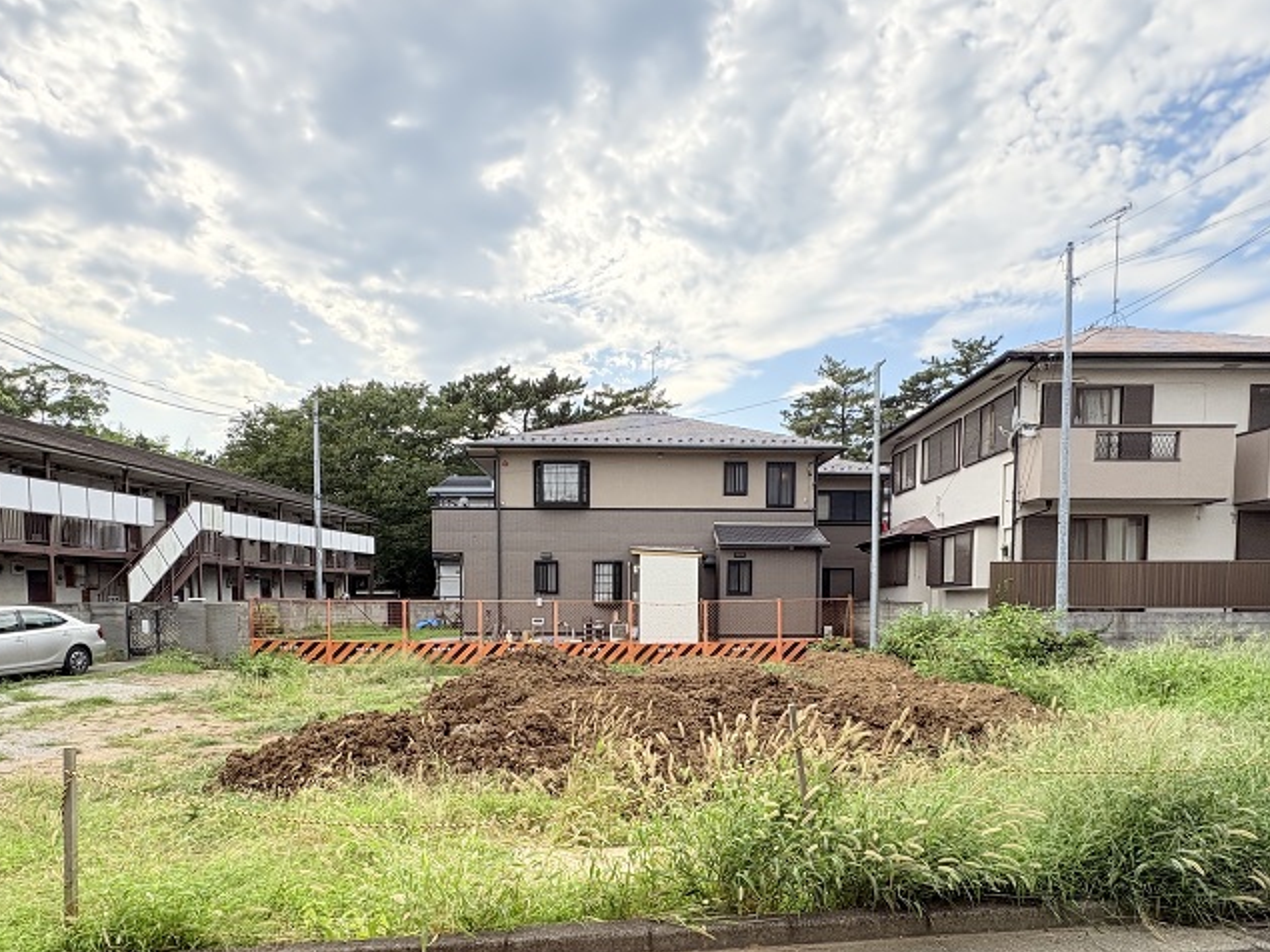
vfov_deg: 61.7
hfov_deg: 79.0
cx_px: 634
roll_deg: -0.4
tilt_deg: -1.8
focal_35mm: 21
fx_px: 770
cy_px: 642
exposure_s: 1/675
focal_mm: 2.22
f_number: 2.2
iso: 64
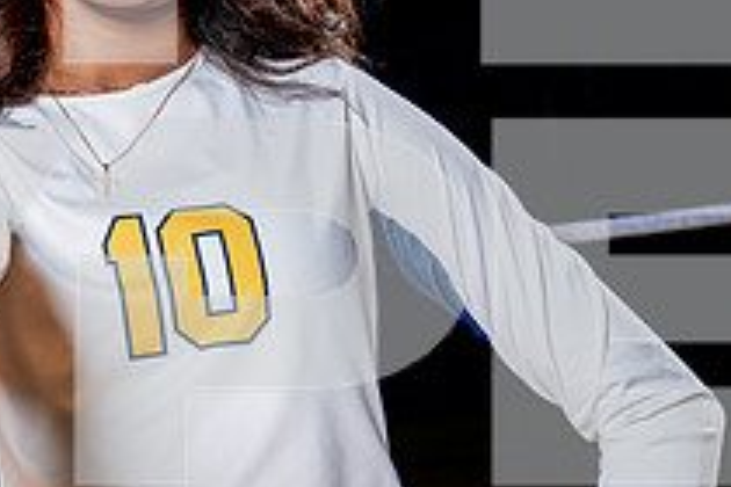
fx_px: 2964
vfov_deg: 9.4
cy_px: 304
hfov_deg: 13.9
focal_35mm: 146
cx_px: 7
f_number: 6.3
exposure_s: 1/250
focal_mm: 50
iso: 250
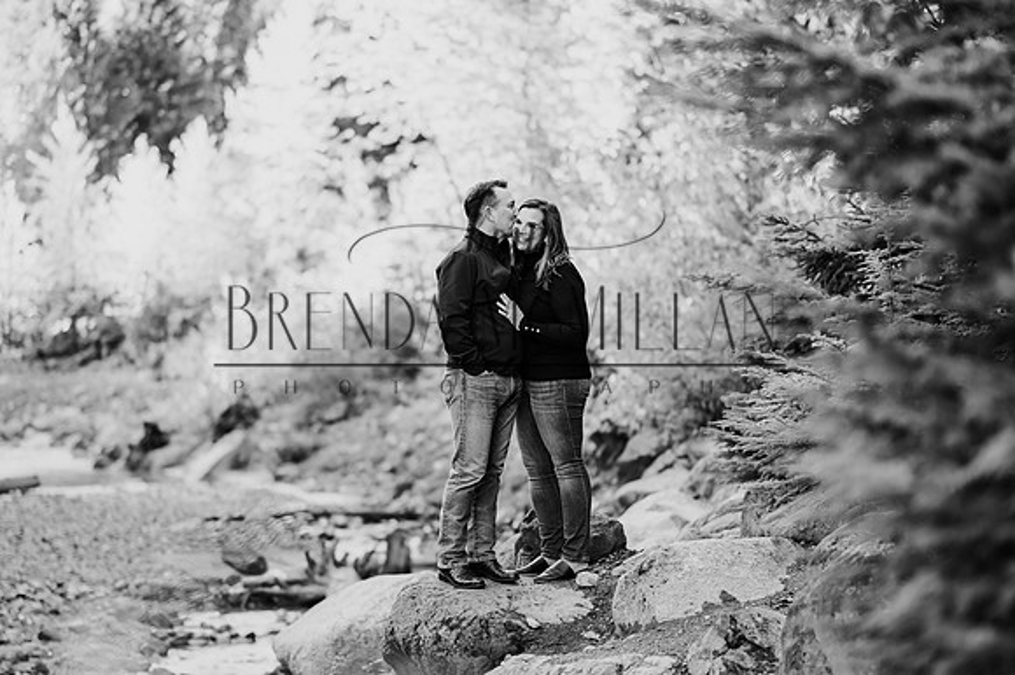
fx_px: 2632
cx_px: 457
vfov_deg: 14.6
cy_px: 349
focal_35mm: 93
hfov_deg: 21.8
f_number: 1.8
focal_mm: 85
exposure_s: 1/1000
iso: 500
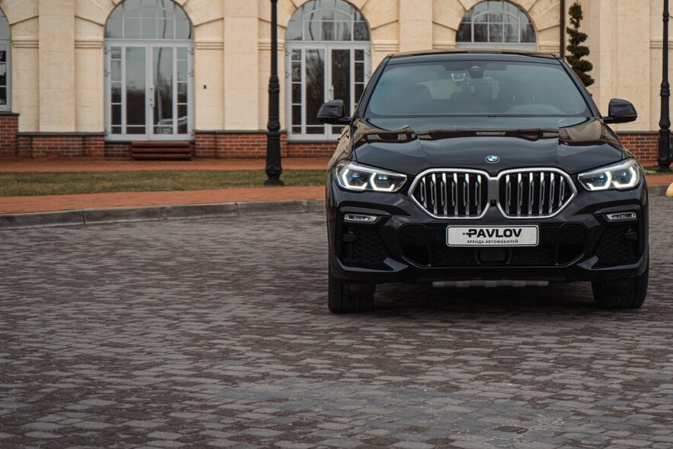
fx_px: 1552
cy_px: 165
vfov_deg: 16.4
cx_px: 476
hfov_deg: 24.3
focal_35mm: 83
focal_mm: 57
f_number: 5
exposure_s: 1/400
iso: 125
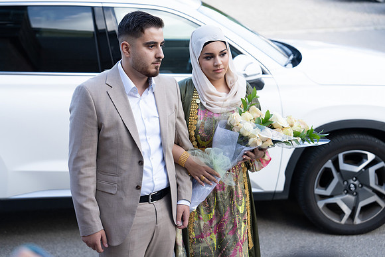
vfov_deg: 19.5
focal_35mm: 70
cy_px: 128
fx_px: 749
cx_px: 192
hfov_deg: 28.8
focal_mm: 70
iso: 800
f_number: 2.8
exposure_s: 1/1600
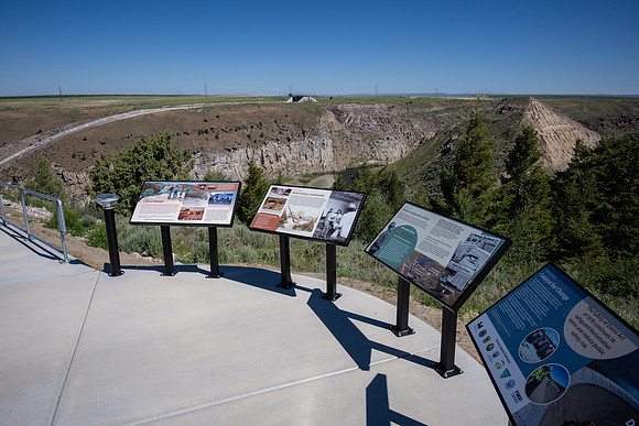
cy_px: 213
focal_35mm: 22
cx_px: 320
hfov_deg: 77.3
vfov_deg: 56.2
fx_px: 399
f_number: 8
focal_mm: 22.5
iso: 100
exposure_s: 1/500
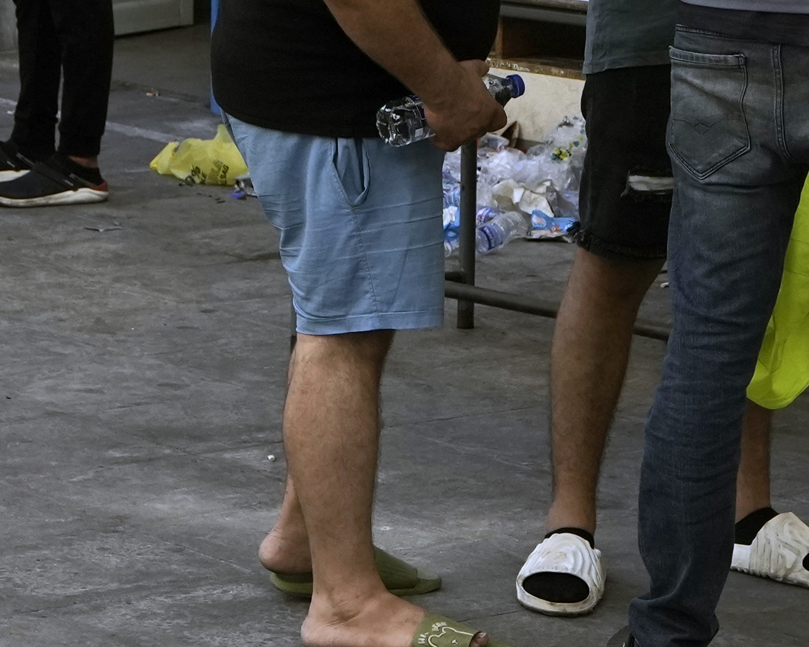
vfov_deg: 12.1
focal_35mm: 124
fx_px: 2969
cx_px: 674
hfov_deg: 15.4
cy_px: -164
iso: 500
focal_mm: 35
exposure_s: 1/1250
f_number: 5
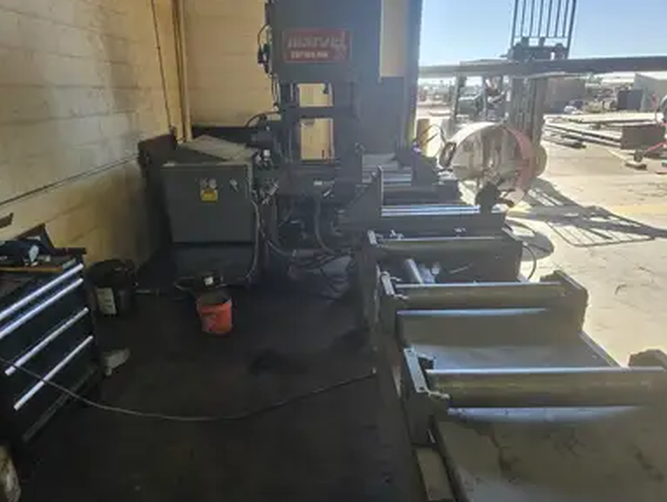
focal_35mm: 24
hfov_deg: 71.5
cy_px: 258
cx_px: 327
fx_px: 463
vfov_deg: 56.9
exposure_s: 1/359
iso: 64
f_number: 1.8
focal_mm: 5.4
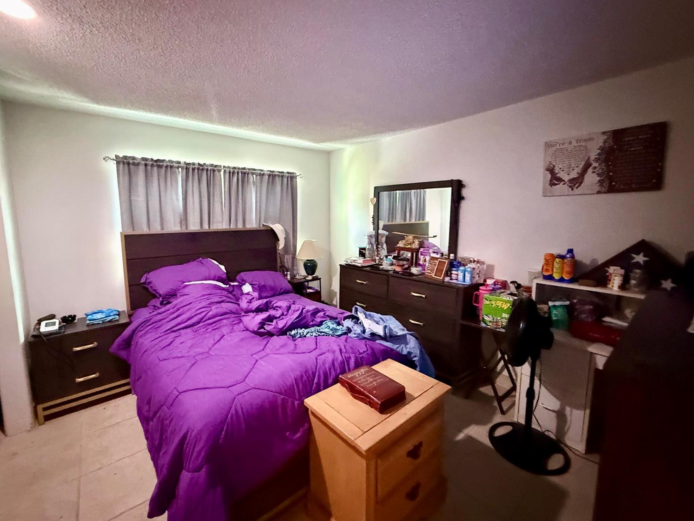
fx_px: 301
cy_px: 249
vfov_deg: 81.7
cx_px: 328
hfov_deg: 98.1
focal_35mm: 15
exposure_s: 1/40
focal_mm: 2.22
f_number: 2.2
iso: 1000
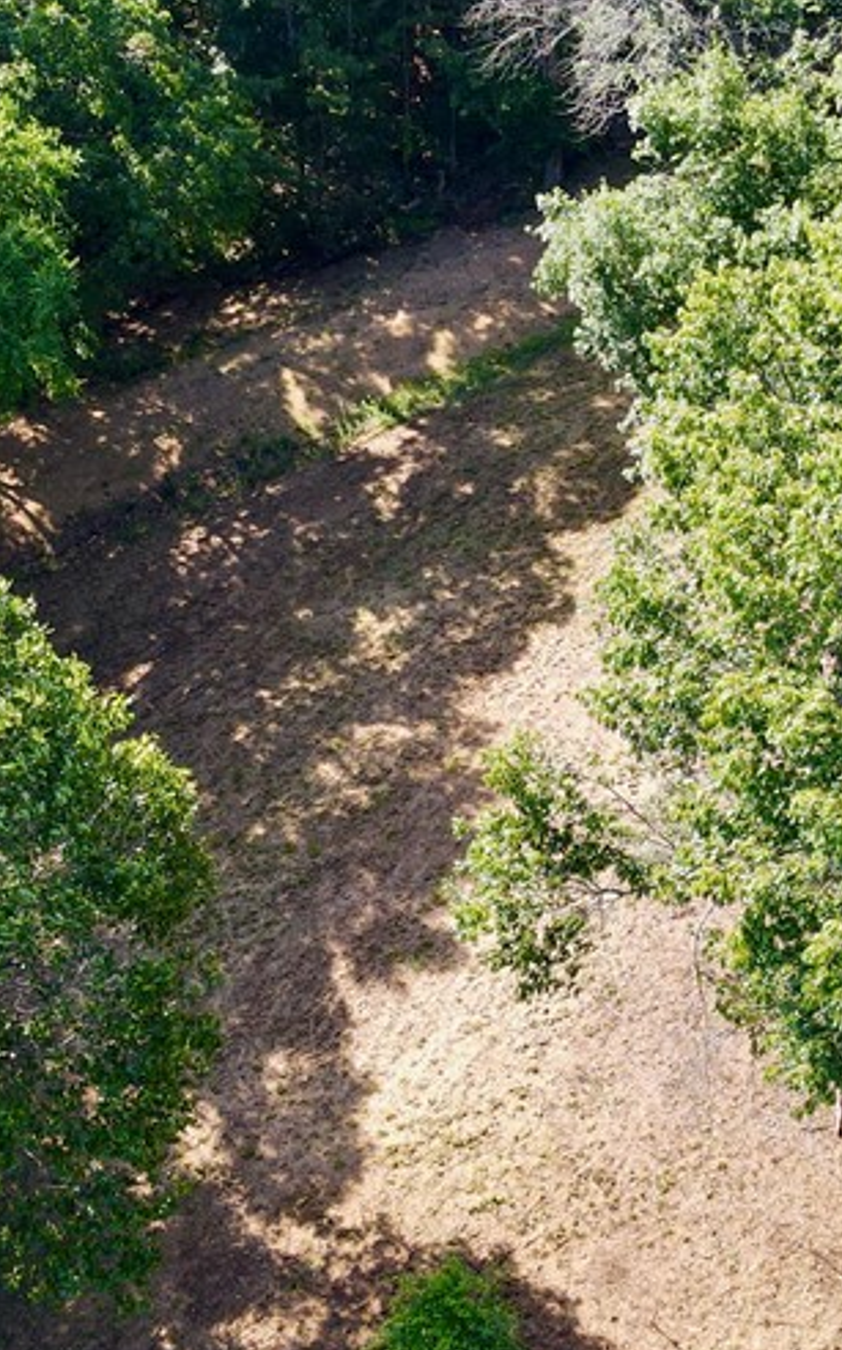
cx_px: 499
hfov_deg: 24.4
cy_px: 634
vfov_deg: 38.2
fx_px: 1948
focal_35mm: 53
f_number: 2.8
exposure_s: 1/100
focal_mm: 4.5
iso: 100
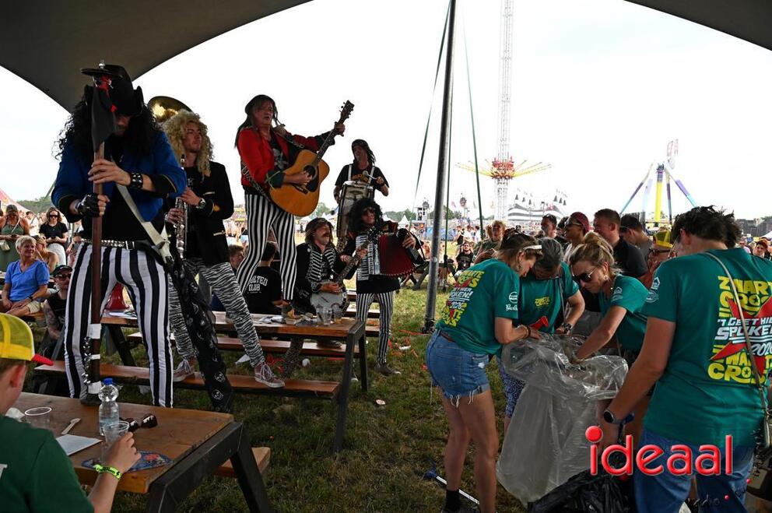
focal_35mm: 24
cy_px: 256
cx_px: 386
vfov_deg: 53.0
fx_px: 514
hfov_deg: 73.8
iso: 320
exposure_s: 1/200
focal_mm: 24
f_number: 7.1
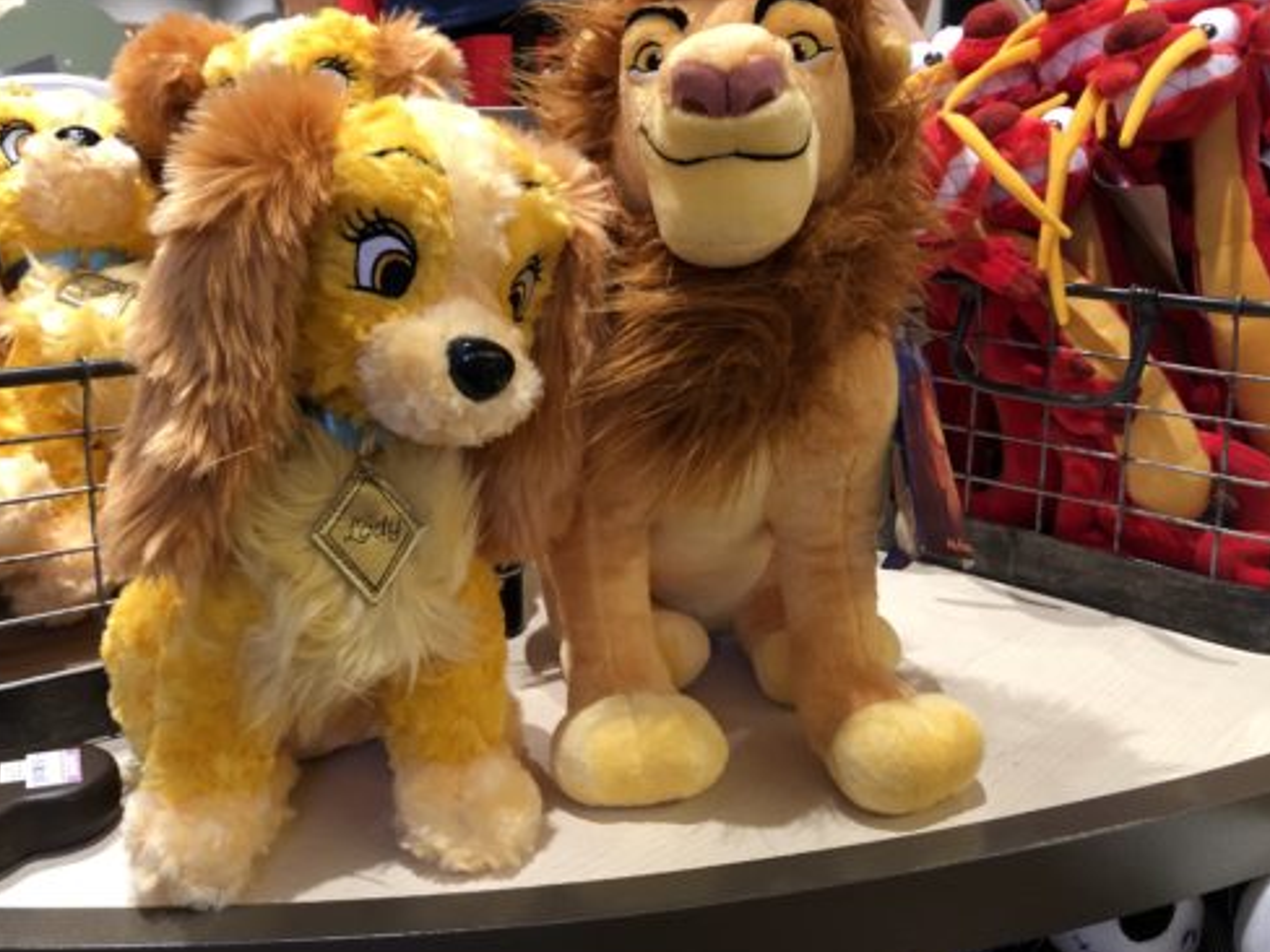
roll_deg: +0.0
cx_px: 544
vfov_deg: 40.5
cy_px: 380
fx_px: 1284
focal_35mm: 35
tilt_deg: -11.3
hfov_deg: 52.4
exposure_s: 1/17
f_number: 1.8
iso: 40
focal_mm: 3.99
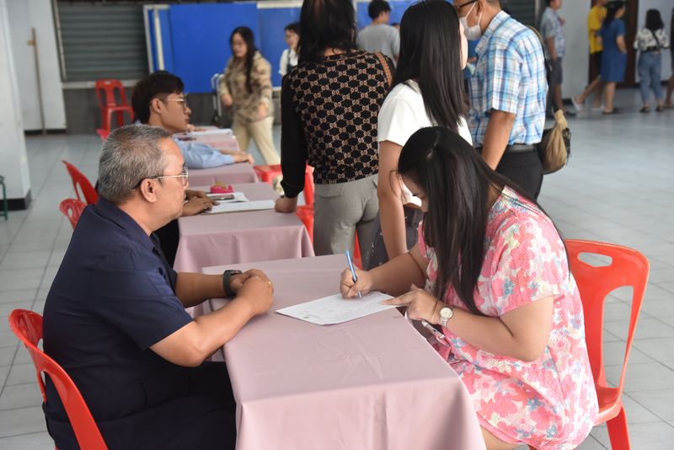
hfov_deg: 36.2
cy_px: 225
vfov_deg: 24.6
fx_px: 1030
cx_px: 337
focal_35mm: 55
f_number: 4
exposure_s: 1/40
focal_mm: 55
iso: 1600
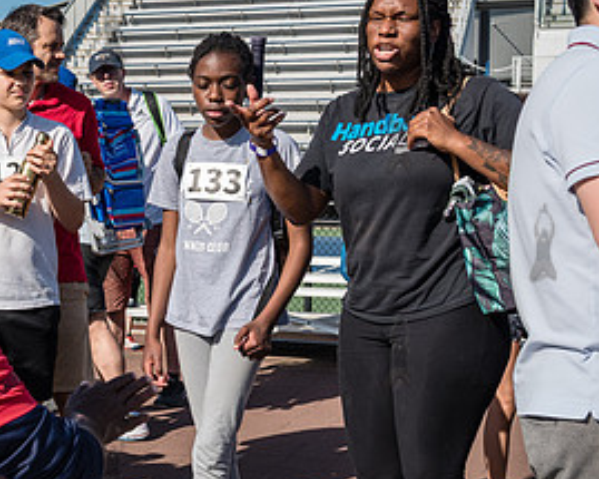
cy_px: 242
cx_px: 111
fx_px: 1241
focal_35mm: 70
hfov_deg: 26.6
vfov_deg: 21.8
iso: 200
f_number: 5
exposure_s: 1/1250
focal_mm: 34
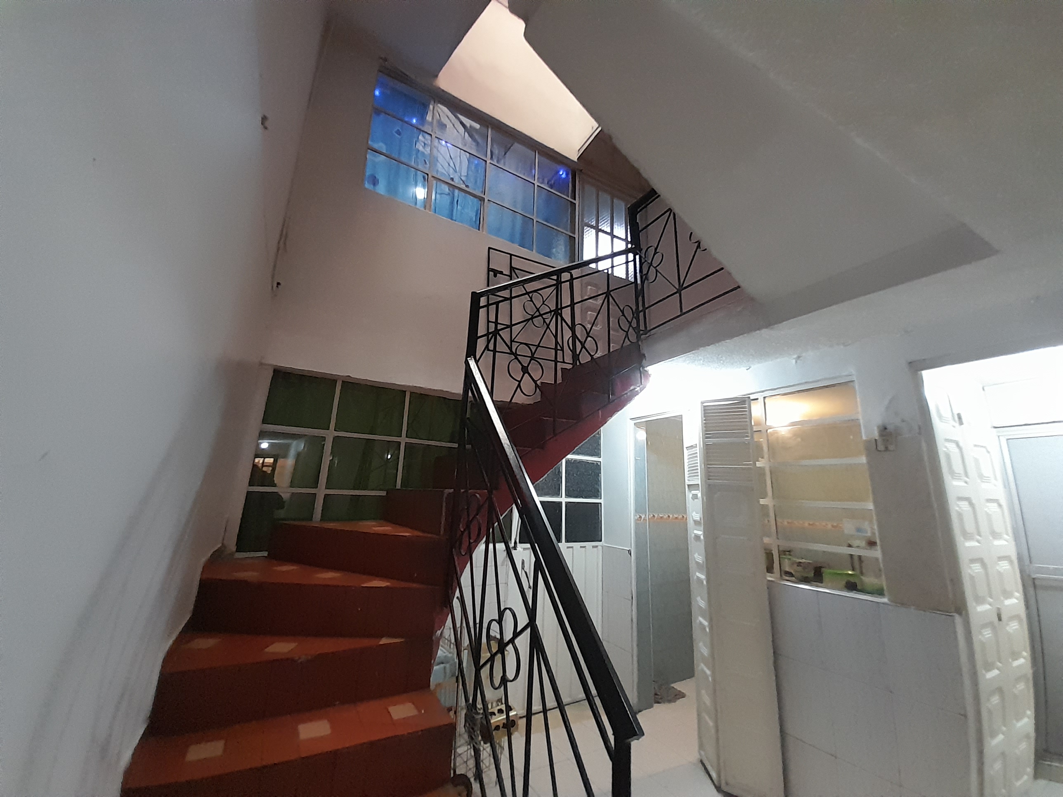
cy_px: 398
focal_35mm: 13
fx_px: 399
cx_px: 532
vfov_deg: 89.9
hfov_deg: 106.2
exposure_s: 1/24
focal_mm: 1.13
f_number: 2.2
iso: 320
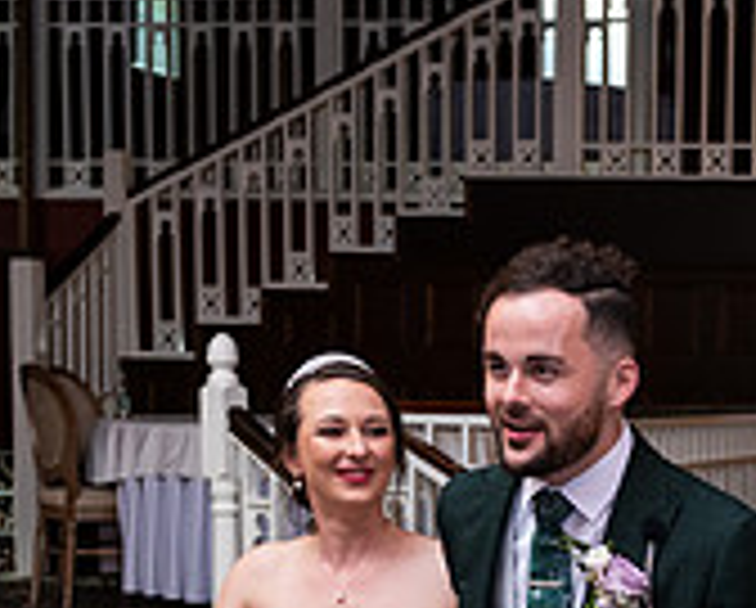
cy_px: 723
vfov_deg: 13.7
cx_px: 806
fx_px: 2466
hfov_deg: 16.9
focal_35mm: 110
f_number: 3.5
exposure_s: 1/160
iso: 800
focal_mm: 34
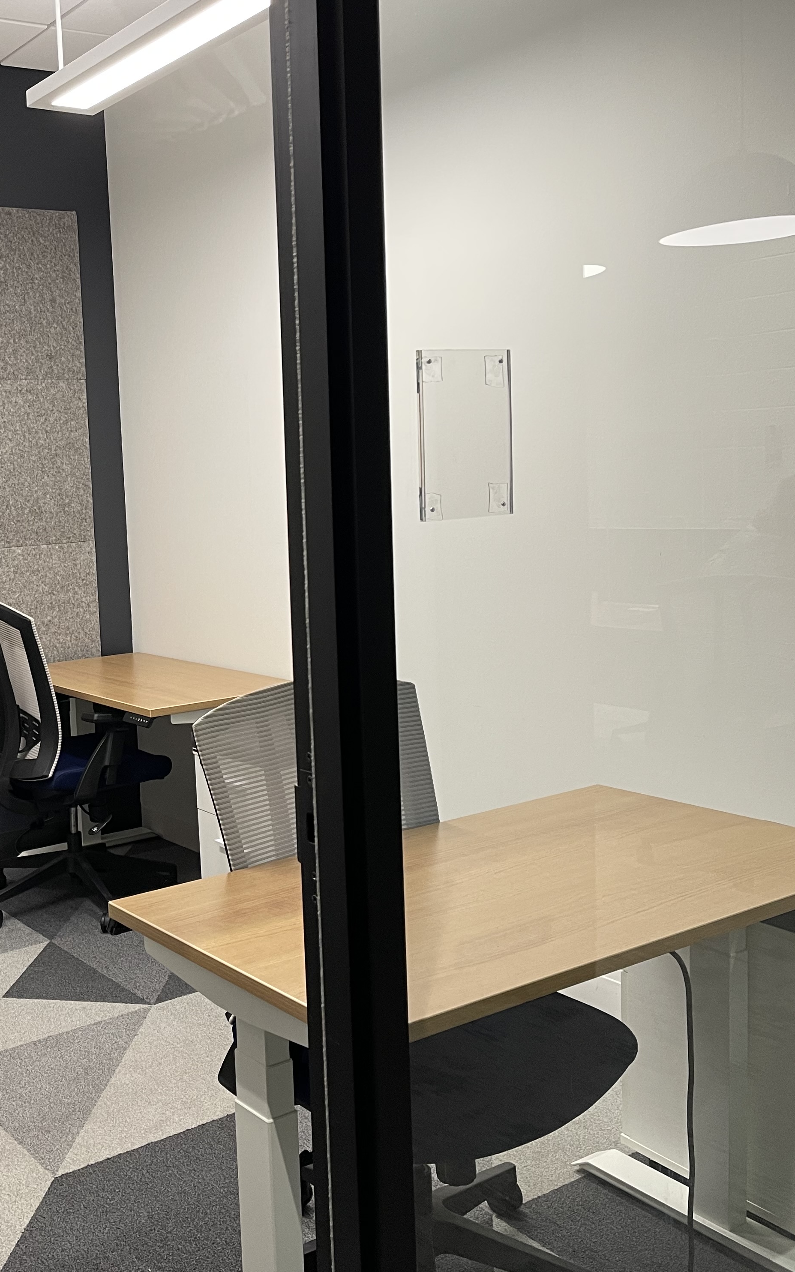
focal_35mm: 36
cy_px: 628
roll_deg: +2.4
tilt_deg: -7.5
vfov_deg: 54.0
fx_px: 1248
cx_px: 135
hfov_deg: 34.0
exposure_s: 1/75
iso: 125
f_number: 1.6
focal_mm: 5.1
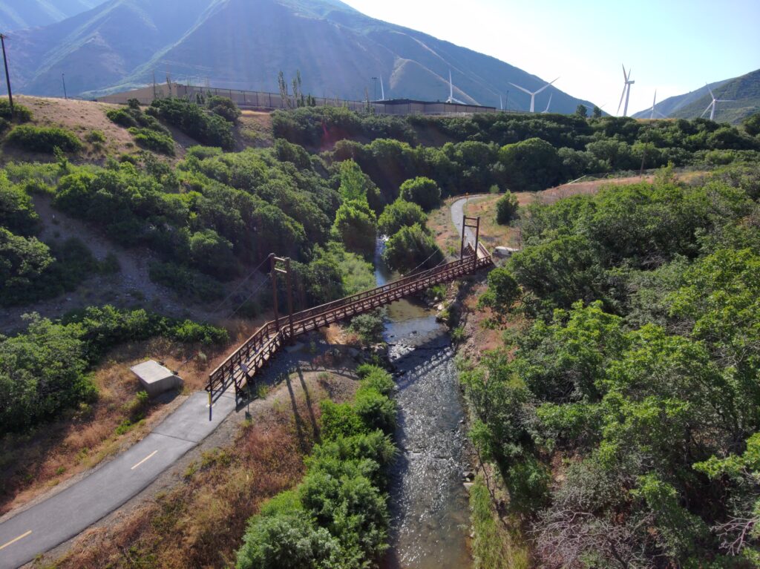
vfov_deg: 63.4
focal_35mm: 21
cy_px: 284
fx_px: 461
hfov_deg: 79.0
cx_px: 380
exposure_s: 1/120
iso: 258
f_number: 2.8
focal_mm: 3.7
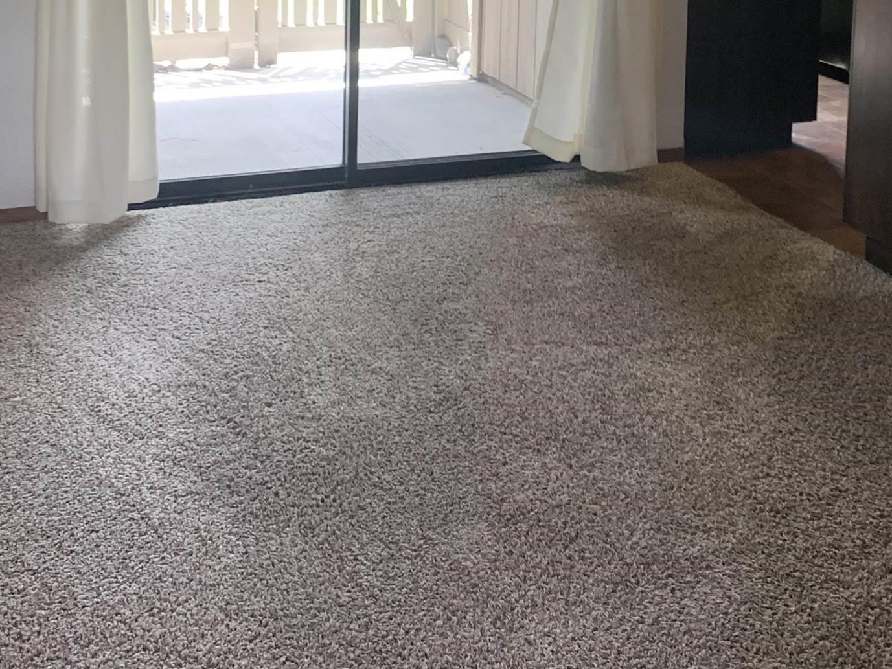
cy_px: -41
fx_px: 1495
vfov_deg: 23.8
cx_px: 567
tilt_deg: -4.9
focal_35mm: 58
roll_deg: -2.0
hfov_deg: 33.0
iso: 100
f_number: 1.8
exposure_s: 1/62
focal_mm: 4.25
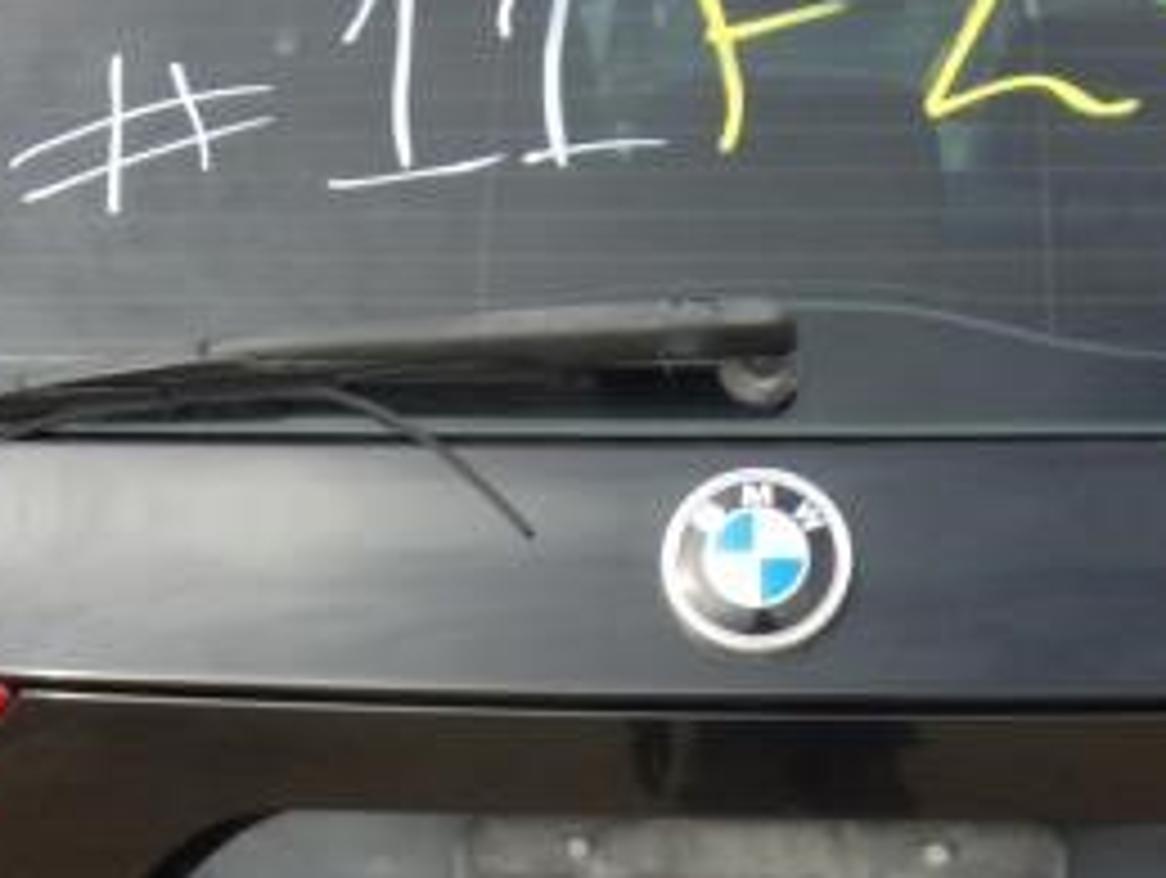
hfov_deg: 26.3
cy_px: 729
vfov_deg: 19.7
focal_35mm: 74
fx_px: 2496
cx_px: 653
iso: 80
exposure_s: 1/420
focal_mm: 4.3
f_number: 3.3
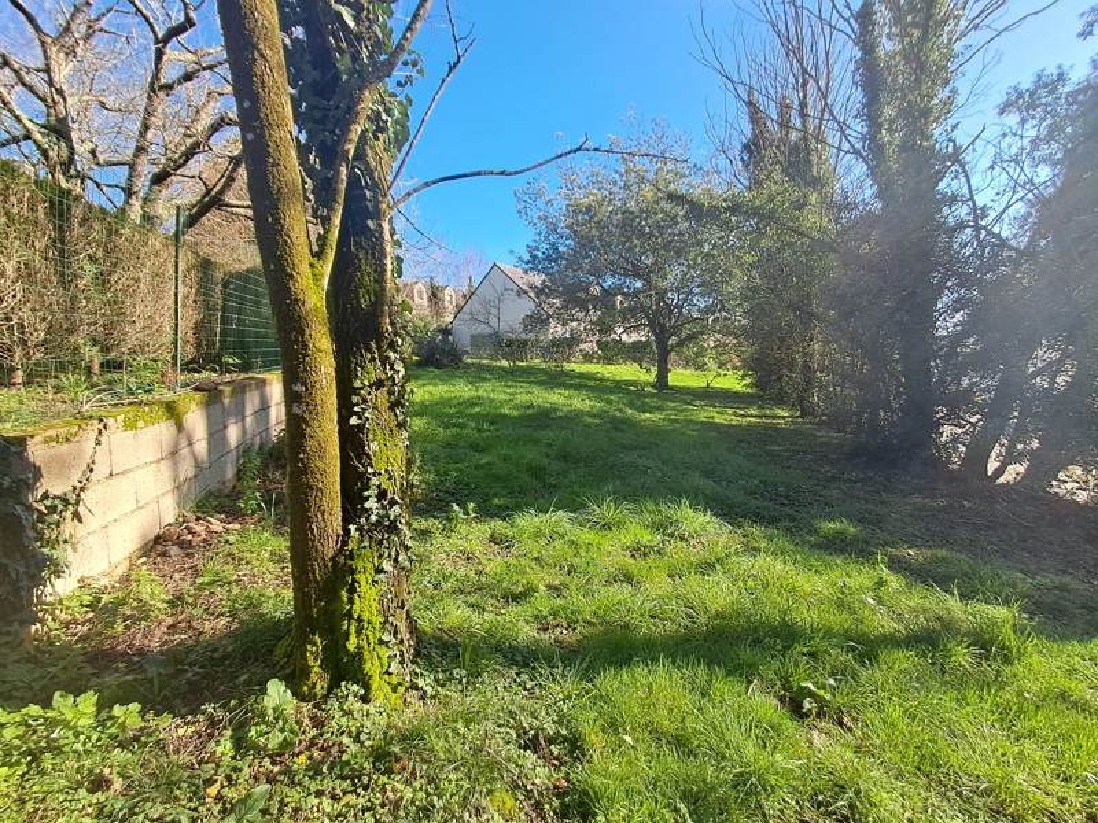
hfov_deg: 94.5
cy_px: 412
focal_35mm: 16
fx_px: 508
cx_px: 549
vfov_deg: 78.1
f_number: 2.2
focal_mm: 1.64
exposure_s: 1/543
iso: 40
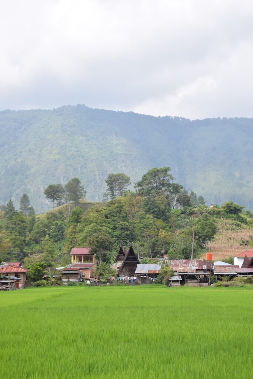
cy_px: 190
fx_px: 759
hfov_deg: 18.9
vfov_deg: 28.1
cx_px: 126
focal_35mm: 72
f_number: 10
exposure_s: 1/400
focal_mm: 48
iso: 200
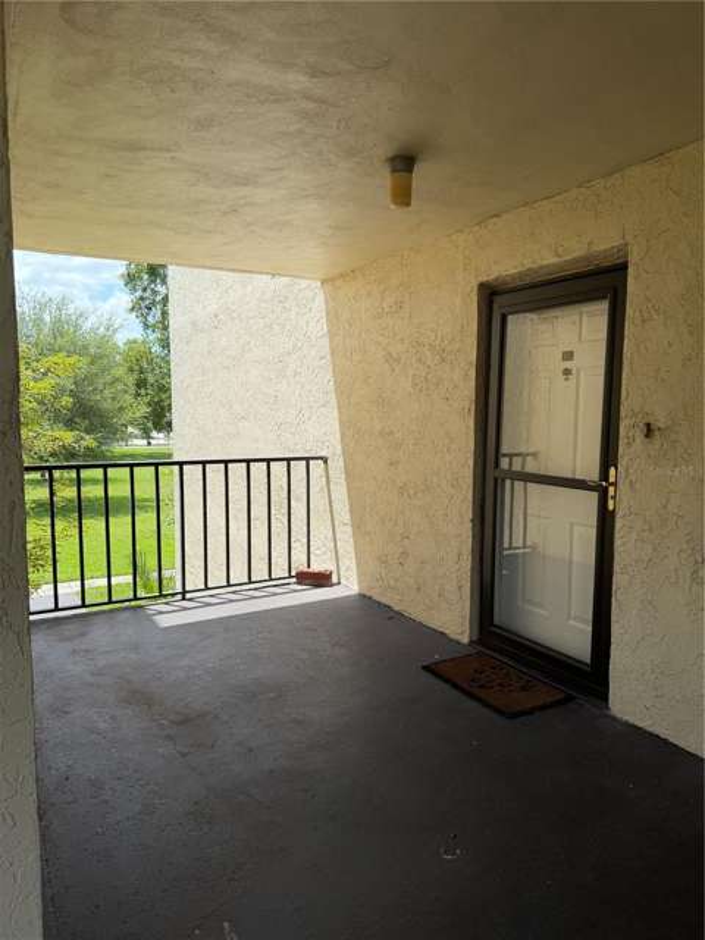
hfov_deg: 56.8
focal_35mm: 24
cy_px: 470
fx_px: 652
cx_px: 352
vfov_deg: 71.6
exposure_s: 1/1337
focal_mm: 6.76
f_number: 1.78
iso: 80
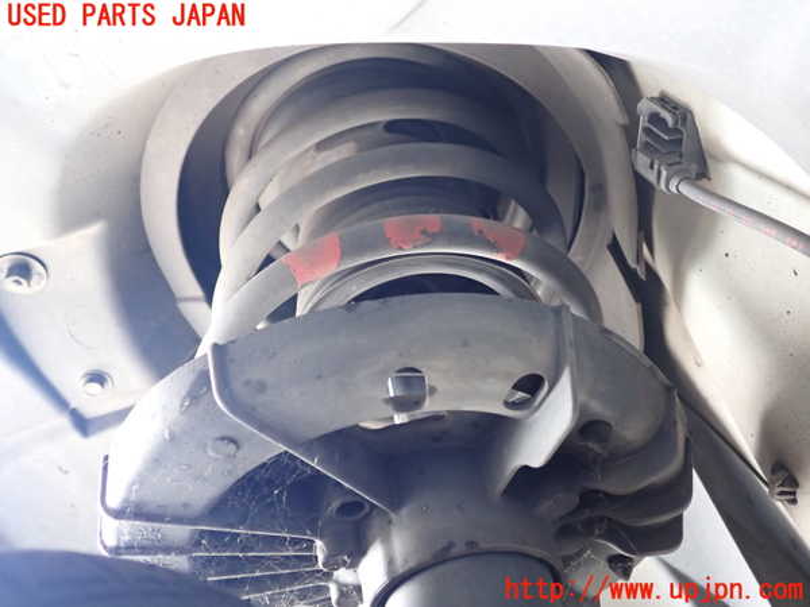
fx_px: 702
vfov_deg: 46.8
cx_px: 405
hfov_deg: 60.0
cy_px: 304
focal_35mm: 30
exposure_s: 1/30
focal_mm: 5.4
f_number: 2.3
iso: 400
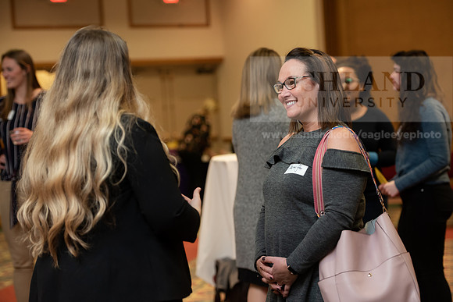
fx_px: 1196
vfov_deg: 14.4
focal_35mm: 95
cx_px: 226
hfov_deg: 21.5
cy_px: 151
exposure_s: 1/200
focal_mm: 95
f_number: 3.5
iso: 1600
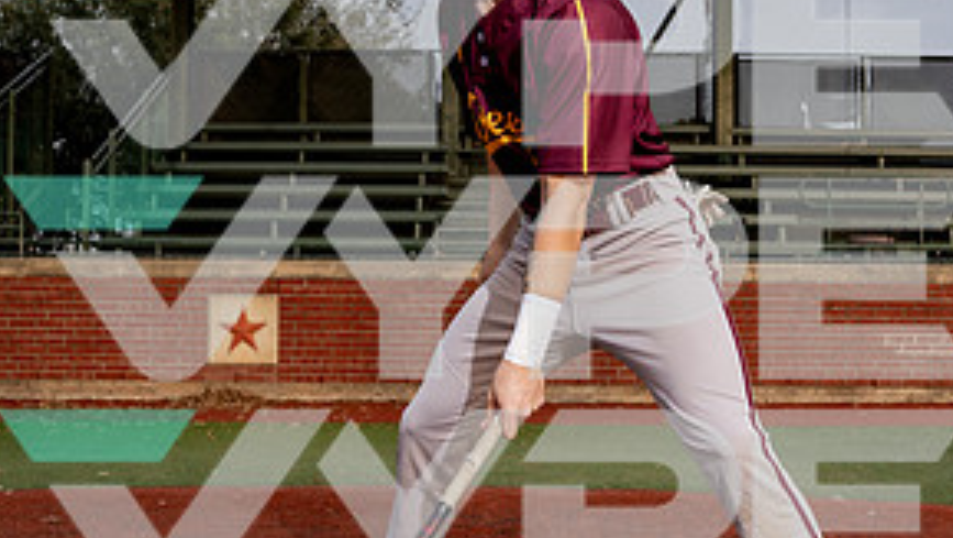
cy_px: 281
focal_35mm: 57
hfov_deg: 36.6
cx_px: 491
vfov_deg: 21.1
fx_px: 1441
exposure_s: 1/250
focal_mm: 35
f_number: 5.6
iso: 250
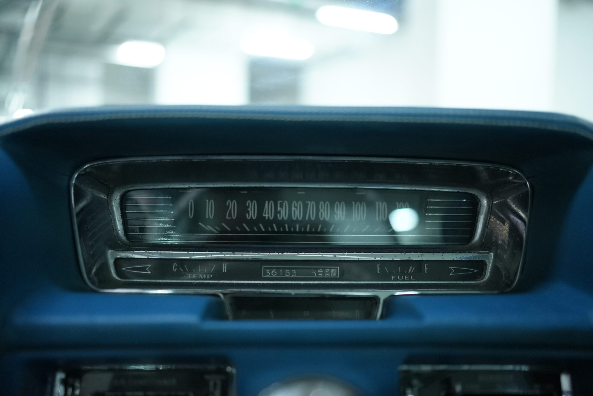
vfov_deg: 37.9
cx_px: 296
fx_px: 577
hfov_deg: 54.4
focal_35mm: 35
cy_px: 198
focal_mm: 35
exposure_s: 1/125
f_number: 1.4
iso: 4000
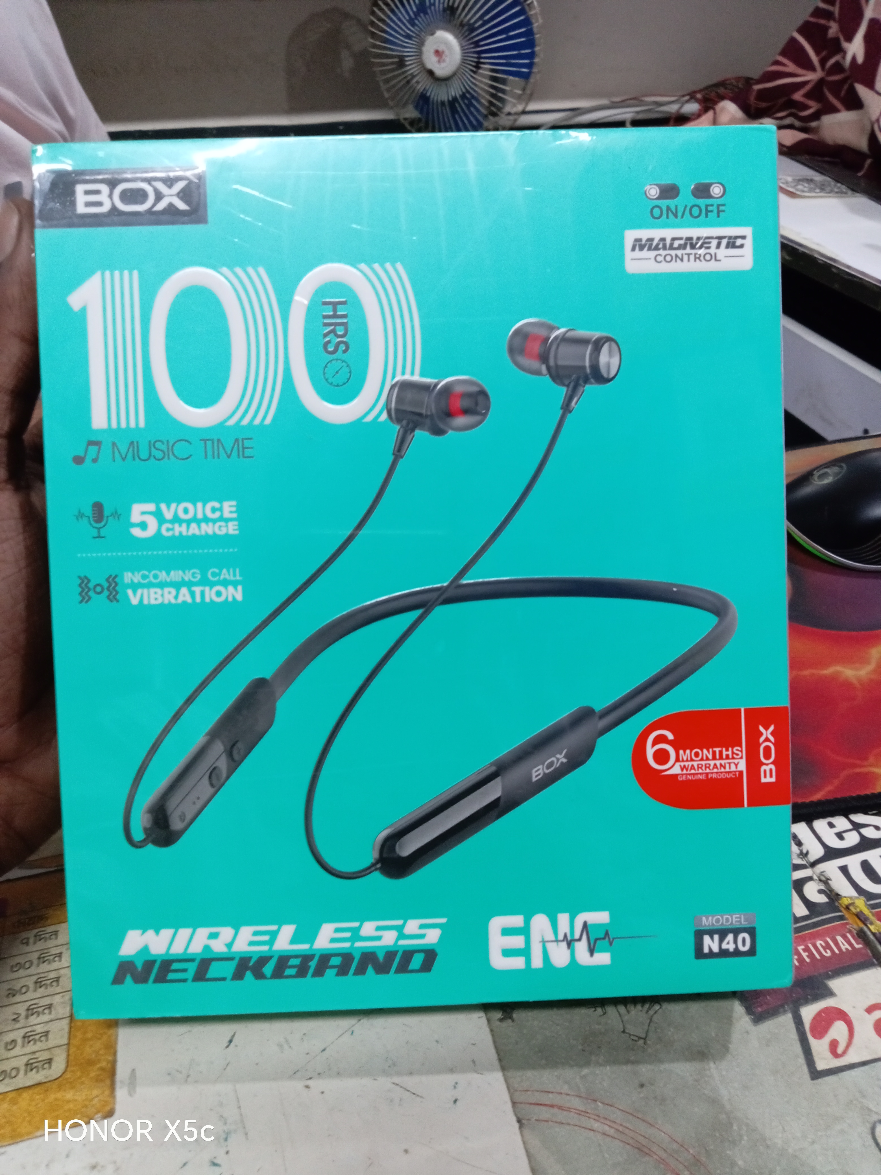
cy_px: 588
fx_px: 848
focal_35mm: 25
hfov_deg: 54.9
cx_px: 440
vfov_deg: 69.4
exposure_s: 1/25
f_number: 1.8
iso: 471
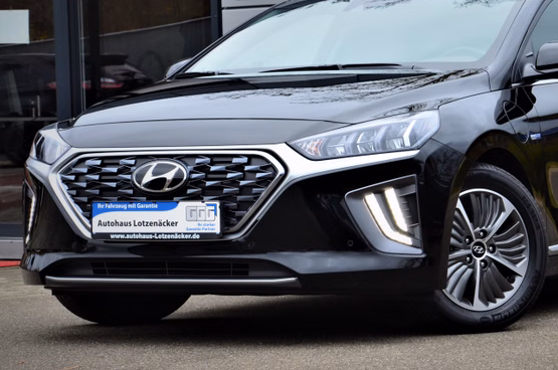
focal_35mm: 134
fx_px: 2073
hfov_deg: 15.3
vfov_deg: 10.2
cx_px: 385
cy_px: 141
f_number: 10
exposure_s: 1/60
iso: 400
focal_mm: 62
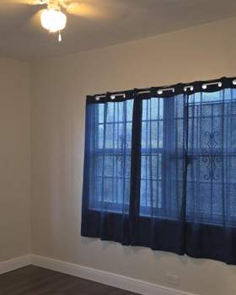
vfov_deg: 44.7
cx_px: 94
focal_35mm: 41
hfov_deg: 36.4
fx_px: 358
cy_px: 168
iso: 64
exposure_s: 1/24
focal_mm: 6.5
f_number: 1.4
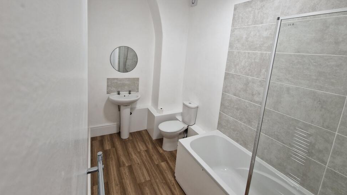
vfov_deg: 69.5
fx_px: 138
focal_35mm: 15
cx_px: 177
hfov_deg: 103.0
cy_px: 74
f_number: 2.2
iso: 160
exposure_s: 1/50
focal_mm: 2.2
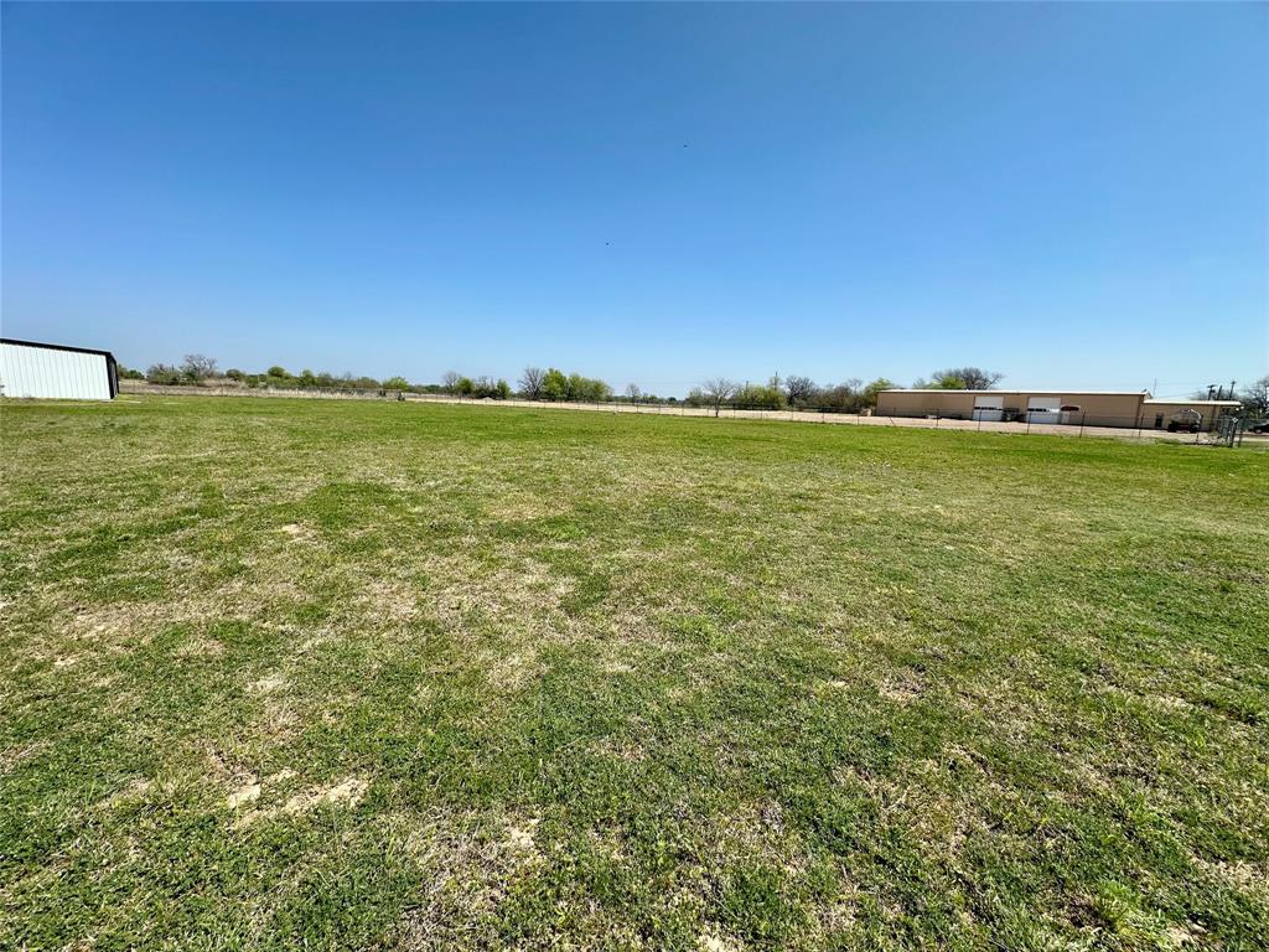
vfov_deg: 85.7
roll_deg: -2.1
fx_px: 513
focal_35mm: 14
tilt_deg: -8.3
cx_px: 634
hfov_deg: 102.1
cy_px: 476
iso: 50
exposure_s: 1/1553
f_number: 2.2
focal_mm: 2.22
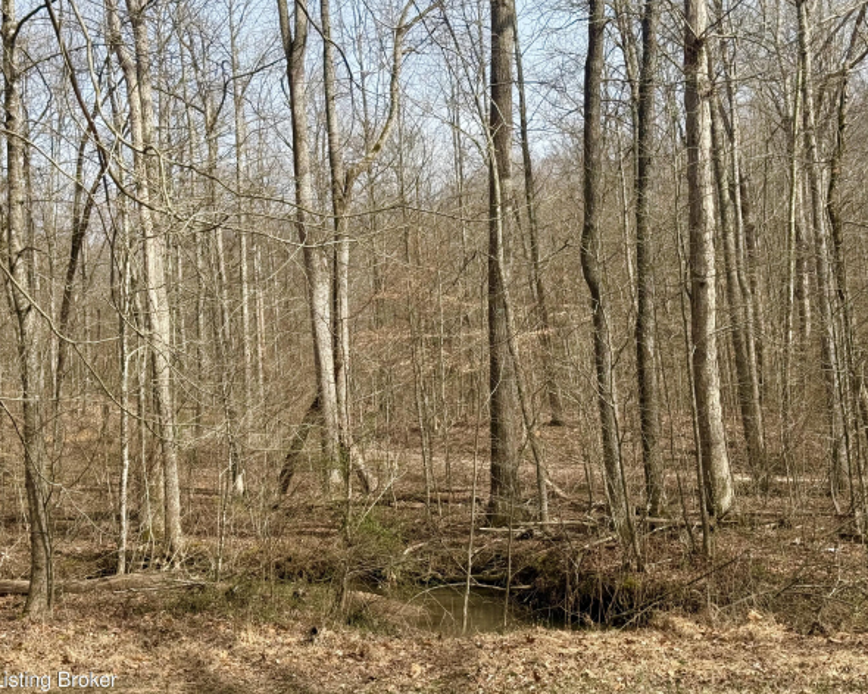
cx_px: 414
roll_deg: +3.3
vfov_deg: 28.6
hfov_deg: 35.4
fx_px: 1362
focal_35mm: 53
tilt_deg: +4.4
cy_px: 346
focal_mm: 6.76
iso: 64
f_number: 1.78
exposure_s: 1/2033
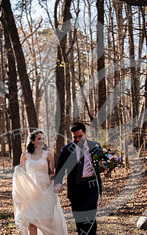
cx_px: 64
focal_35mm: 111
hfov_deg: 11.8
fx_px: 712
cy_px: 140
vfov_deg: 18.8
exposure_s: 1/800
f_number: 2.8
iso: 100
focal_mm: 78
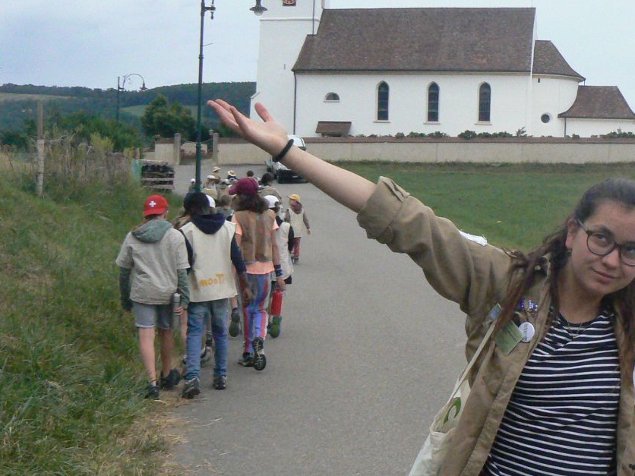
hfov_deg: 30.7
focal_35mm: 62
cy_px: 260
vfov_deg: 23.6
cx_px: 471
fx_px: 1137
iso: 400
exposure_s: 1/1600
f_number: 5.6
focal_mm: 6
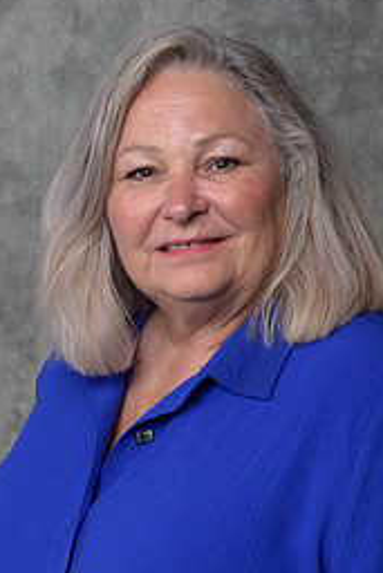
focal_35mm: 116
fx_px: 1849
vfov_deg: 17.6
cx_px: 186
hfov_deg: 11.8
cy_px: 273
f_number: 10
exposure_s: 1/125
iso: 400
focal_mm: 66
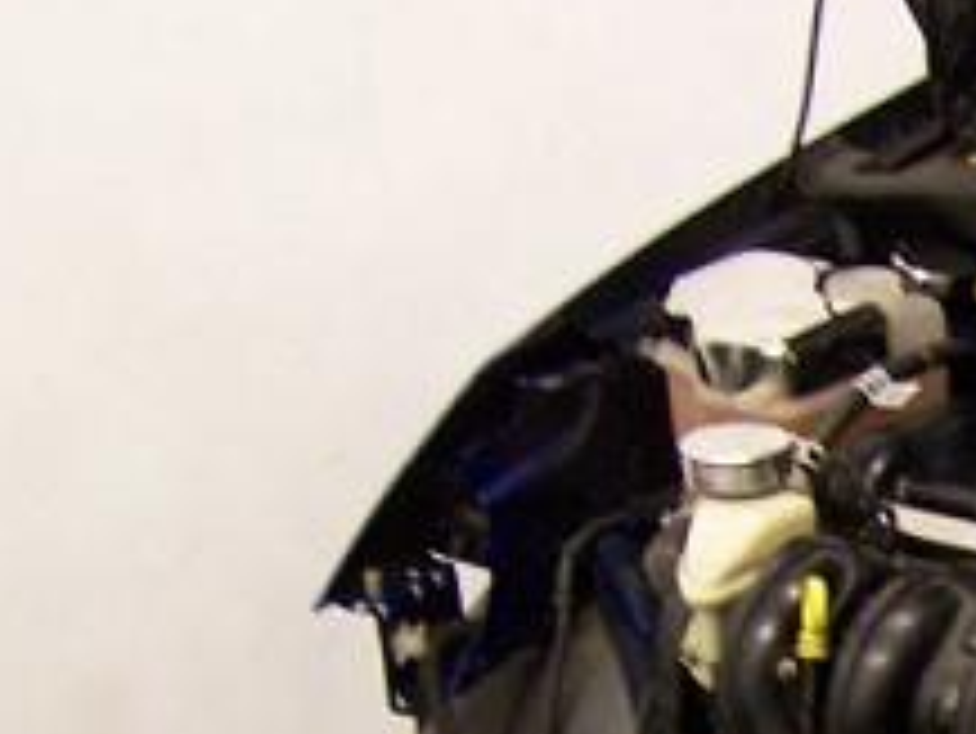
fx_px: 3160
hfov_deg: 16.3
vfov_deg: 12.7
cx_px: 1390
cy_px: 1022
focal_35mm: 112
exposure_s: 1/8
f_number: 2.8
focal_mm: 6.3
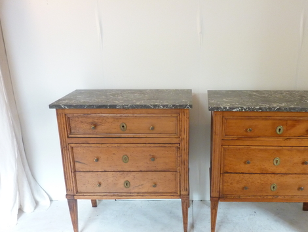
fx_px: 329
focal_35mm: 37
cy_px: 147
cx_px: 180
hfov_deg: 49.9
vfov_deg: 38.4
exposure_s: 1/30
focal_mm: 4.7
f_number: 3.4
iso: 400
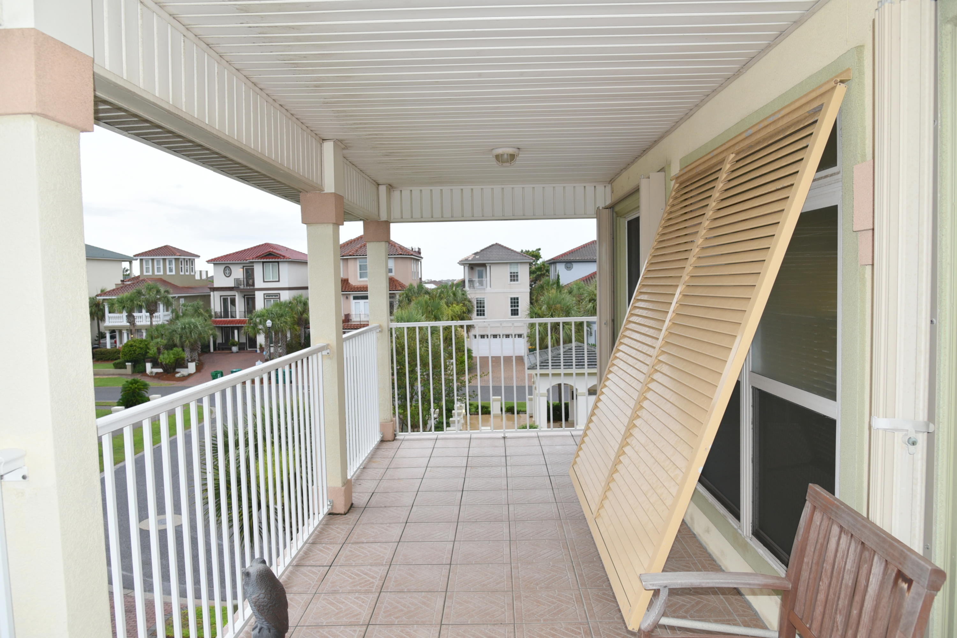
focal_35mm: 24
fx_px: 638
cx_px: 478
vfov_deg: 53.1
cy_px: 319
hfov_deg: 73.7
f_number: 5.6
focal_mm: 24
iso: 320
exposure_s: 1/125
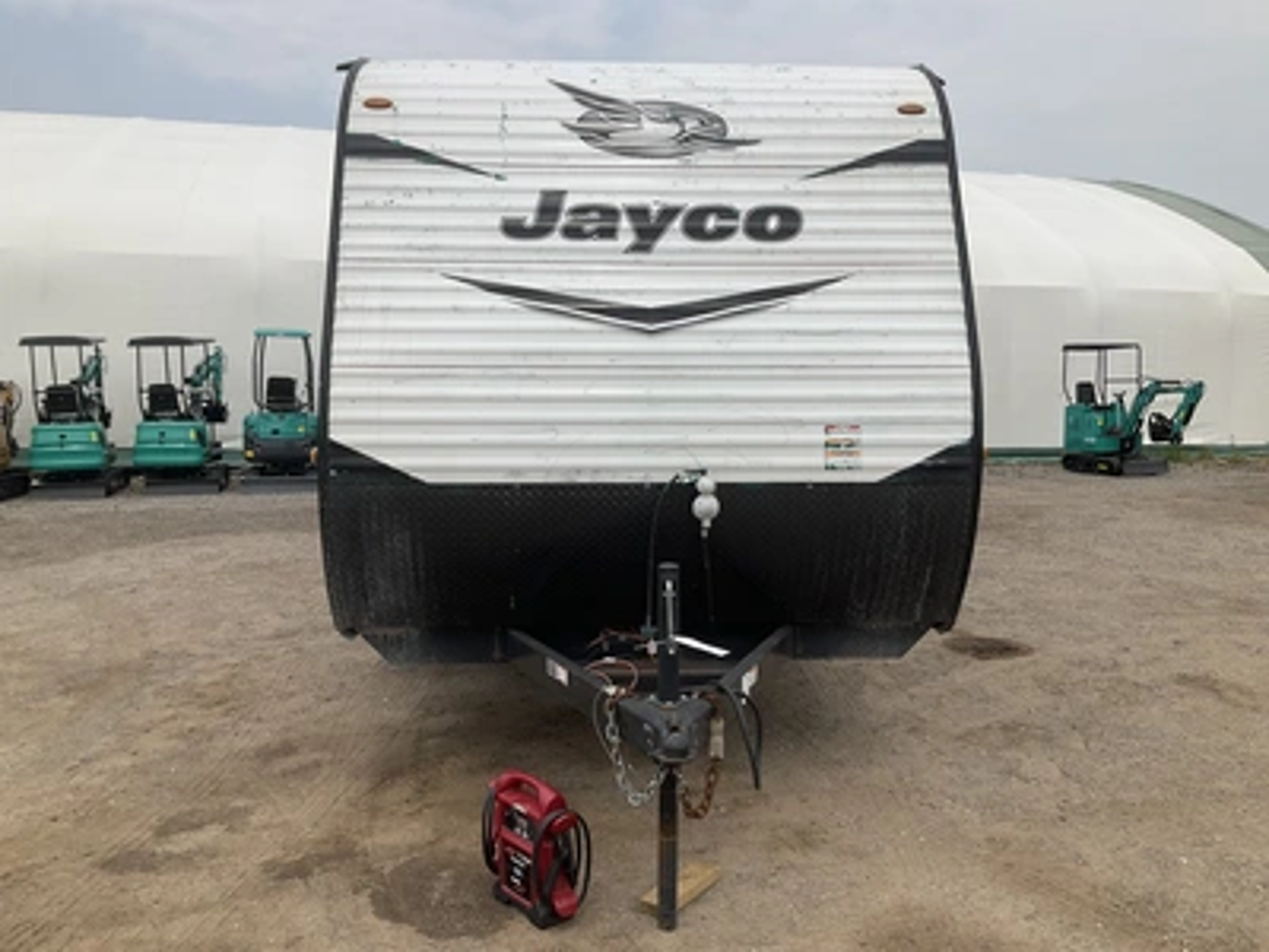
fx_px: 1063
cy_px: 476
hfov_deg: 61.7
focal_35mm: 29
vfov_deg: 48.2
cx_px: 634
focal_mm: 3
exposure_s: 1/2538
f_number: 1.8
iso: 25
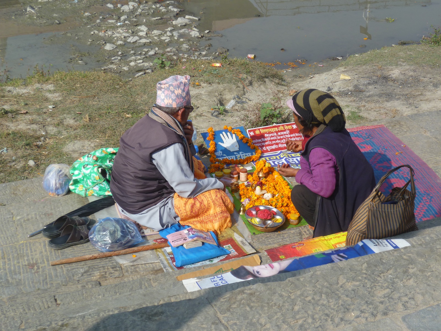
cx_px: 220
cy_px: 166
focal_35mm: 67
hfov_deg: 29.0
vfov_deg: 21.9
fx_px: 854
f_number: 4.3
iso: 80
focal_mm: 12
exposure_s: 1/500
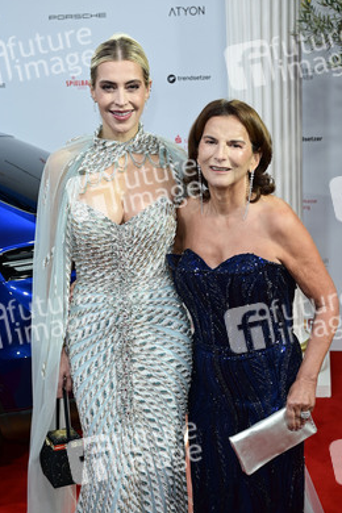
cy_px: 256
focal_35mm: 41
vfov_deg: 47.4
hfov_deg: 32.6
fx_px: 584
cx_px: 172
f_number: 5
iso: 1250
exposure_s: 1/200
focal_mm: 40
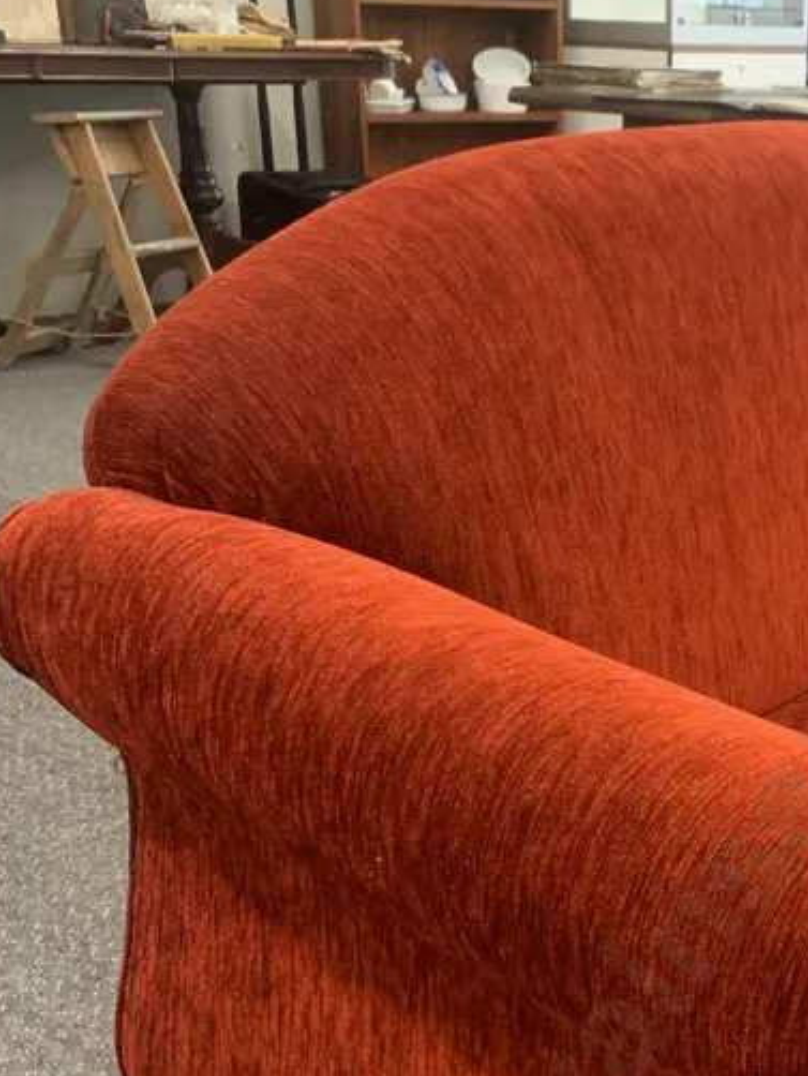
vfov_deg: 34.8
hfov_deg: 26.6
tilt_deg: -27.1
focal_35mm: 53
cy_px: 892
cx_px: 729
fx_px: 1648
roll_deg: -2.4
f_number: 1.8
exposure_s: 1/50
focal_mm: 4.25
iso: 200
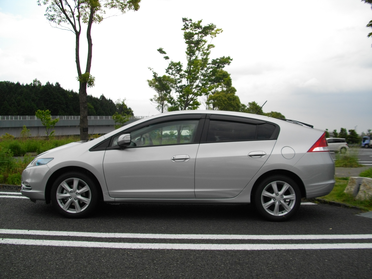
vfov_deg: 44.2
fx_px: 344
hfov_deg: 56.8
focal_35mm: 32
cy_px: 140
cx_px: 186
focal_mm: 5.7
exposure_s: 1/250
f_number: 2.9
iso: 100
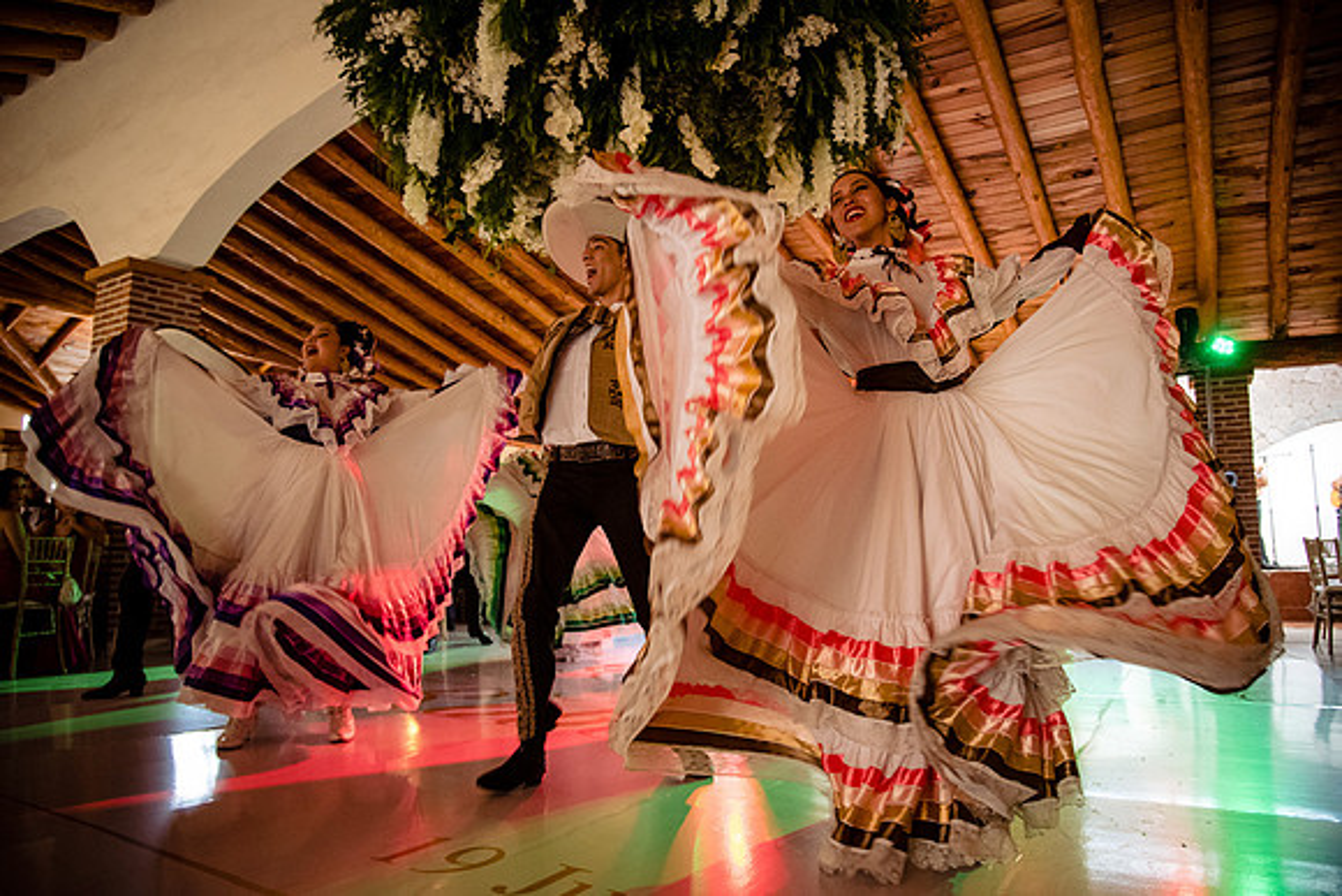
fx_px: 895
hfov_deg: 73.7
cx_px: 671
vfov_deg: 53.2
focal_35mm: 24
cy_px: 448
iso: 5000
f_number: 4
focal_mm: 24
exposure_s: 1/250
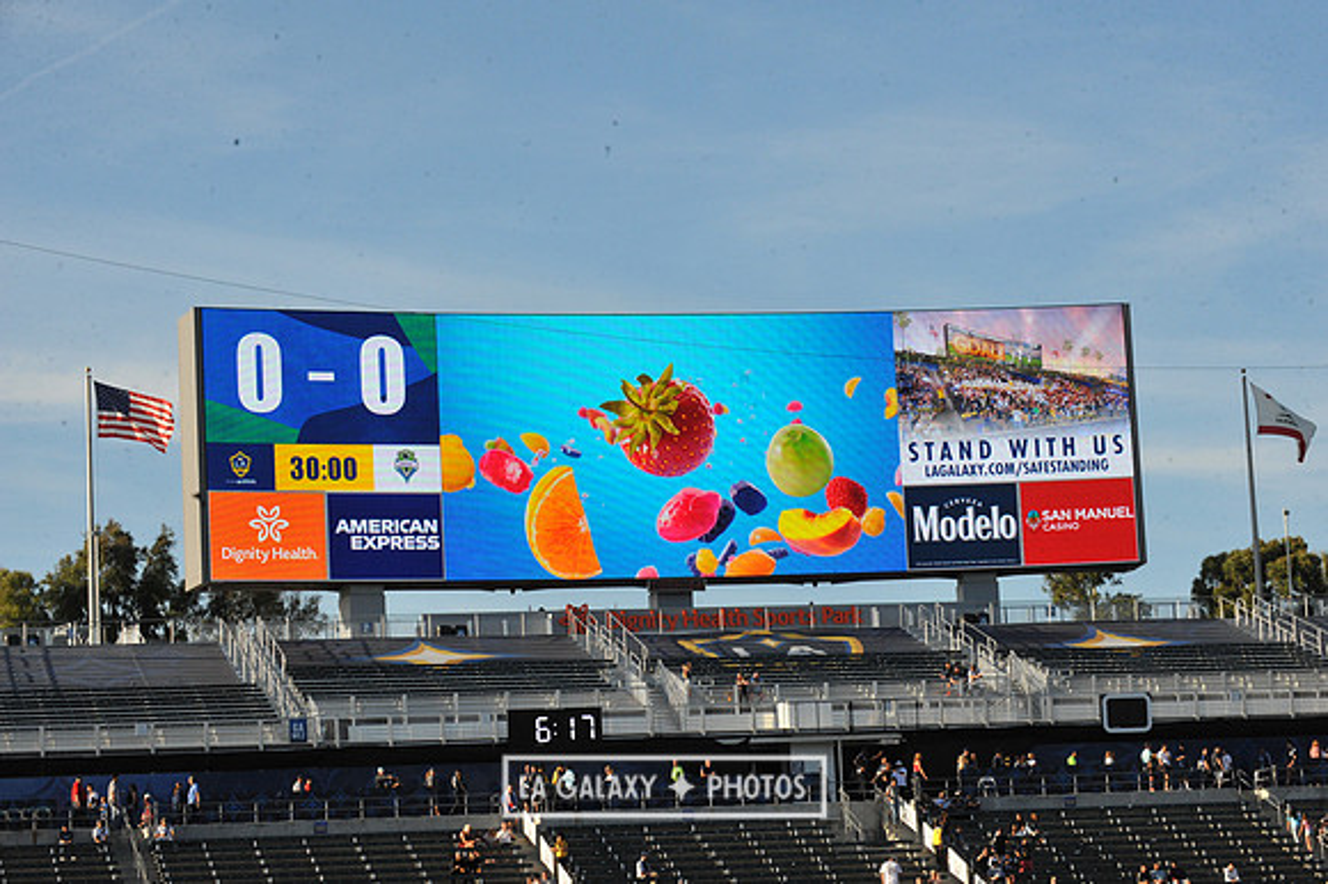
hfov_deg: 19.5
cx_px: 664
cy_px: 442
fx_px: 3871
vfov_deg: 13.0
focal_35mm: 105
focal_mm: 105
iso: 1600
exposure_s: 1/1000
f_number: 16
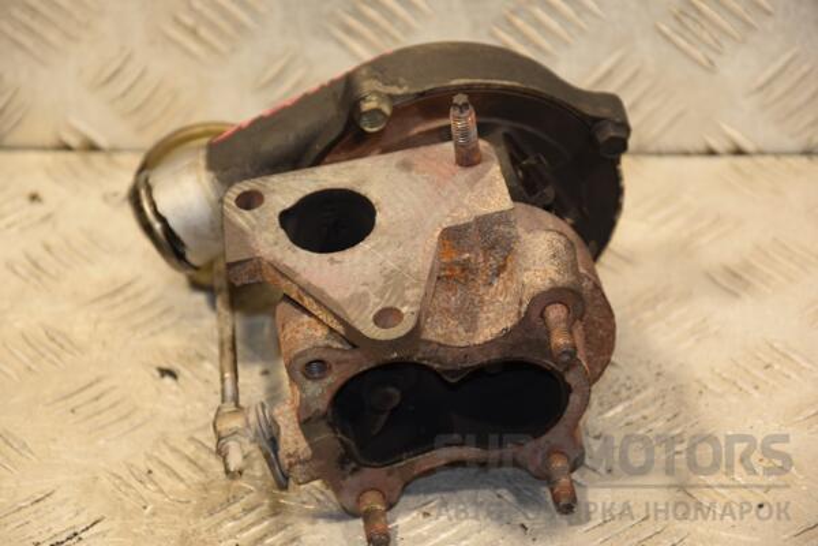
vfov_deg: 8.7
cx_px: 409
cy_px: 273
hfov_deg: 13.0
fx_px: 3578
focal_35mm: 158
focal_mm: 105
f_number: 5.6
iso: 800
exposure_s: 1/100
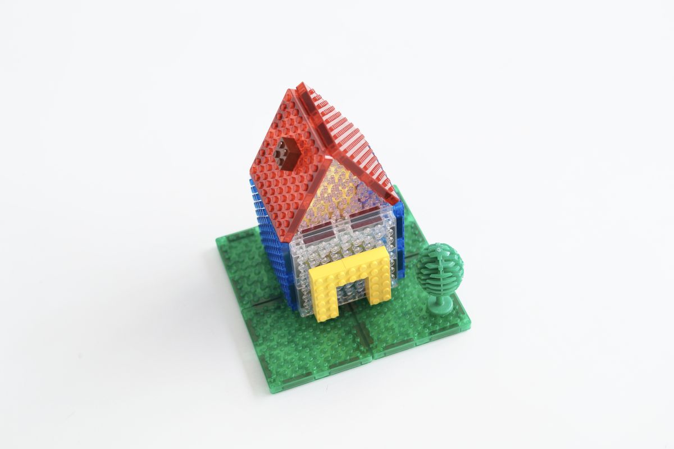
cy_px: 224
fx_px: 982
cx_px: 337
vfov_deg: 25.7
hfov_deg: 37.9
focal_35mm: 52
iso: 100
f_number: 3.2
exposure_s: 1/100
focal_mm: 35
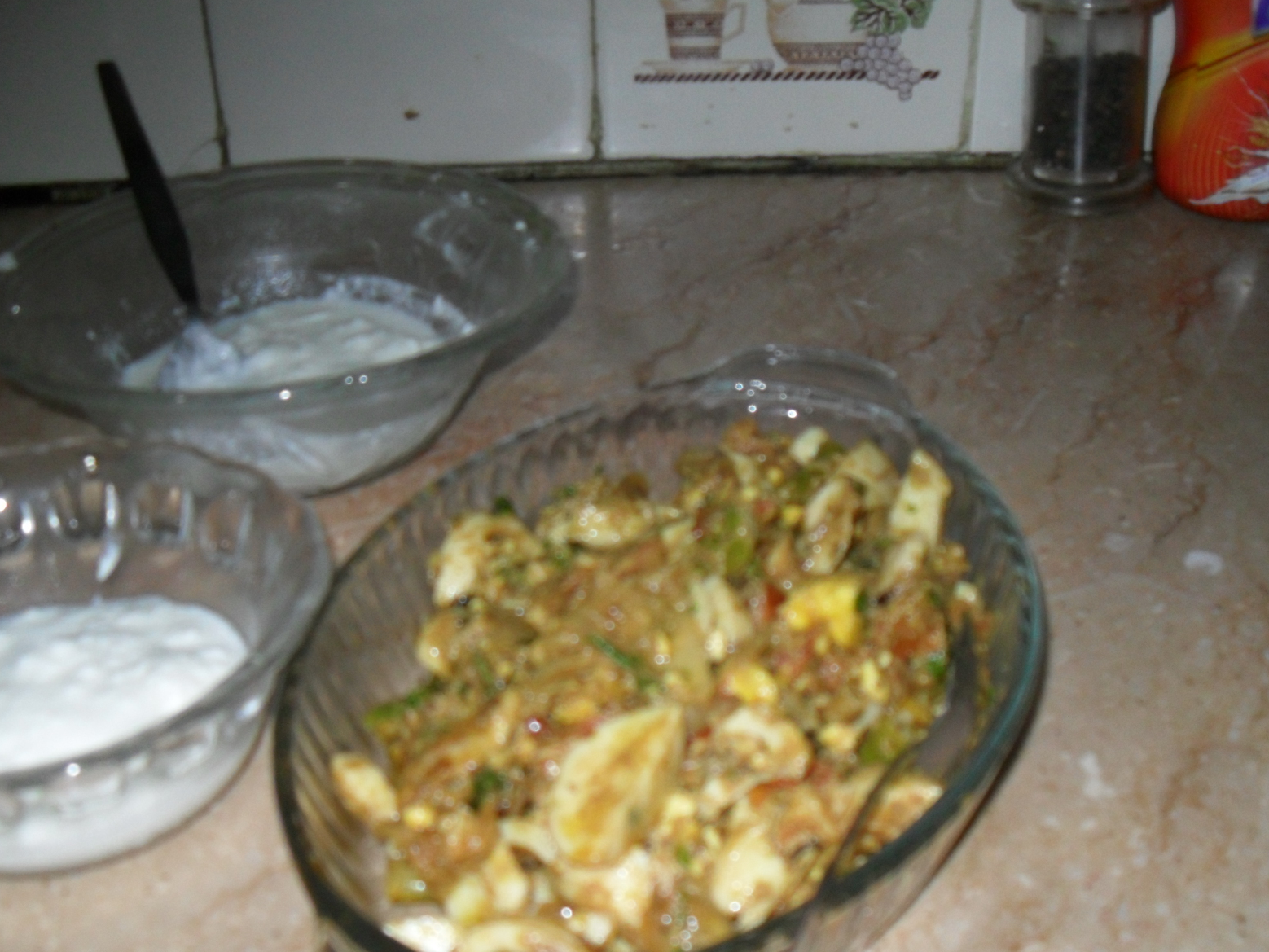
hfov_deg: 41.2
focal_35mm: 46
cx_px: 633
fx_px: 1687
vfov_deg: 31.4
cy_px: 610
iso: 200
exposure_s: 1/45
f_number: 2.8
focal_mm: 6.2
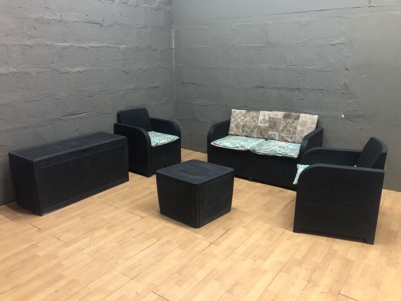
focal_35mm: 28
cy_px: 150
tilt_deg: -16.2
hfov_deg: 63.4
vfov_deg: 49.7
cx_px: 200
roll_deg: +0.2
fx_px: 324
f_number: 1.8
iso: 100
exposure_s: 1/17
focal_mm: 3.99
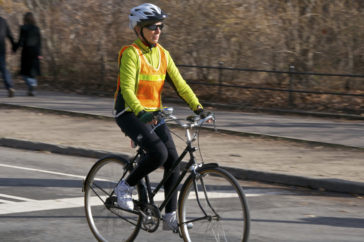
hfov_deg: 15.2
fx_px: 1363
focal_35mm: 135
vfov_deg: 10.1
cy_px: 121
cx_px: 182
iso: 200
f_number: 13
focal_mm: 90
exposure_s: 1/160
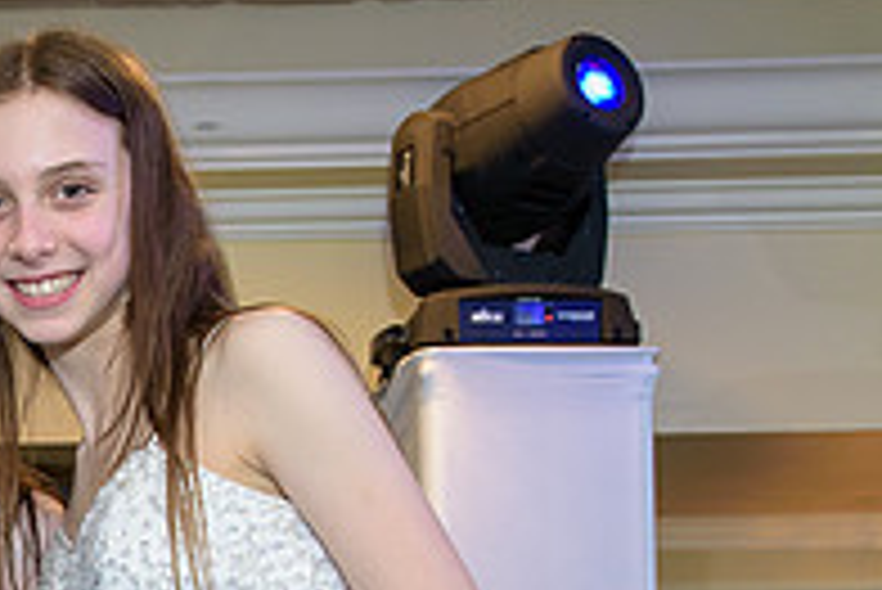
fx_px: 1741
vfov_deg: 18.2
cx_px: -144
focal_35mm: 71
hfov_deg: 25.8
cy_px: 709
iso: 1600
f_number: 3.2
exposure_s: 1/125
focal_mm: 24
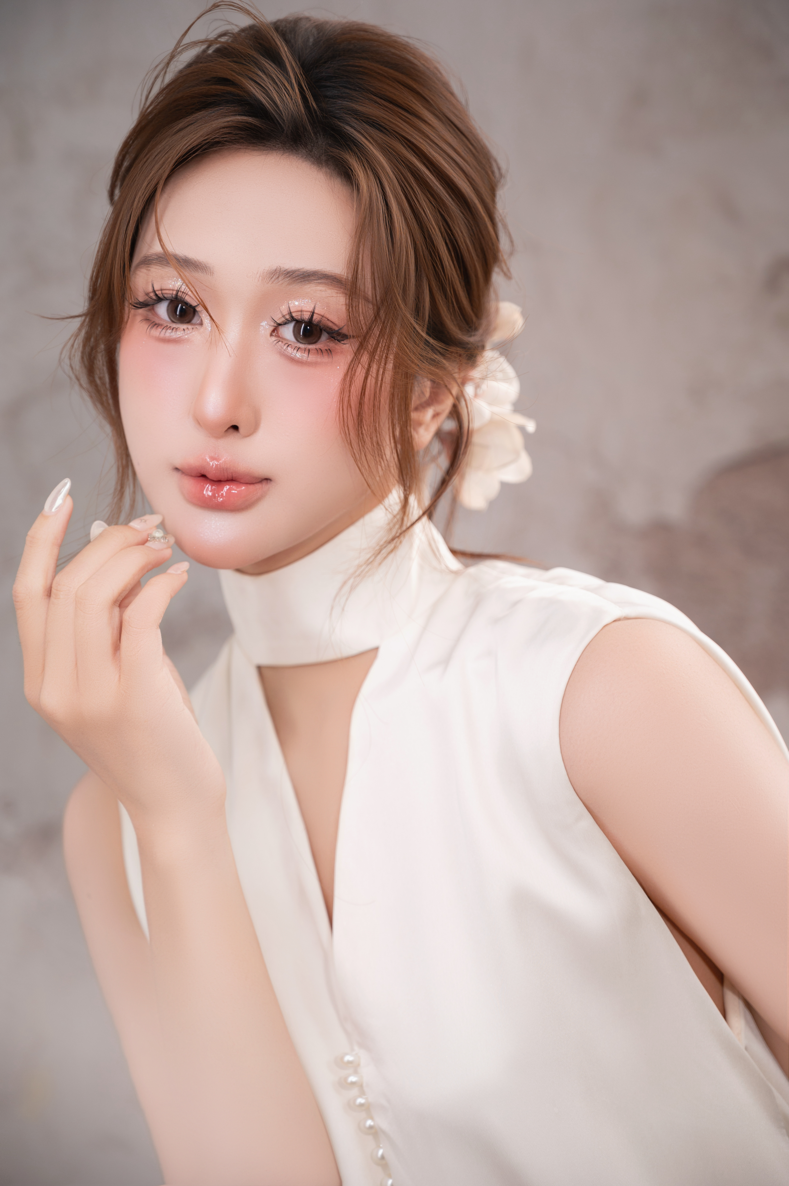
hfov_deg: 19.4
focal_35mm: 70
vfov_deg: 28.9
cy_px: 593
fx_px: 2304
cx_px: 394
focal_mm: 70
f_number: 4
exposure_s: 1/160
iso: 320
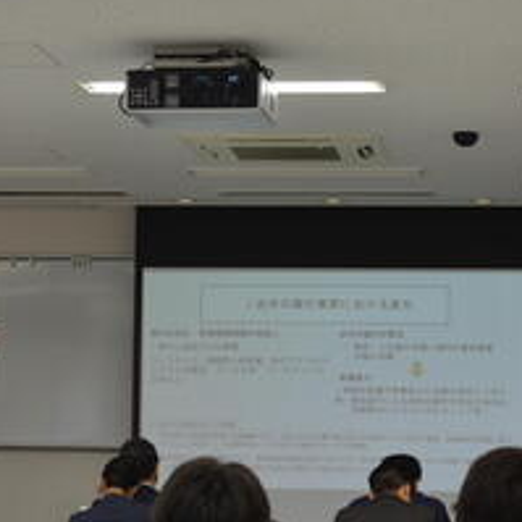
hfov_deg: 15.2
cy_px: 270
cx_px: 265
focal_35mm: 115
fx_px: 1962
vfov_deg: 15.2
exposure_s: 1/60
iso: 400
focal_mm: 36
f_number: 5
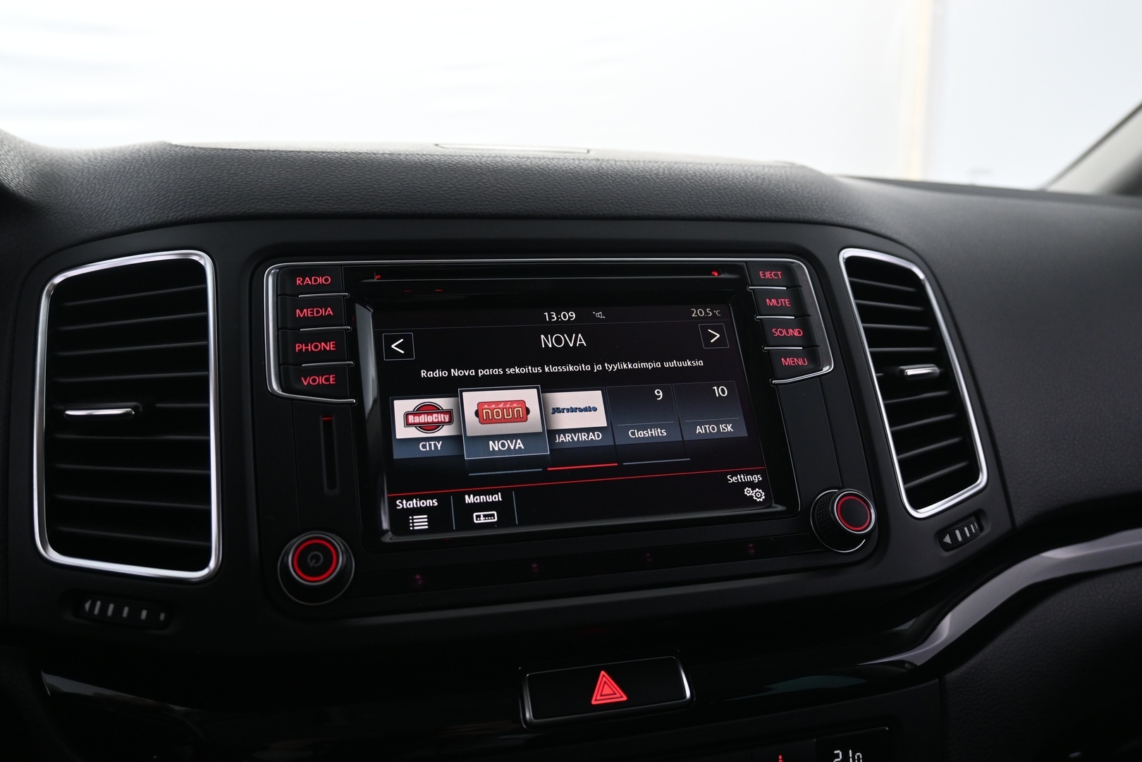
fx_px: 880
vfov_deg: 46.8
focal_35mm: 28
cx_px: 571
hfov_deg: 65.9
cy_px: 381
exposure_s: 1/30
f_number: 3.8
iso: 900
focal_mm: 18.5
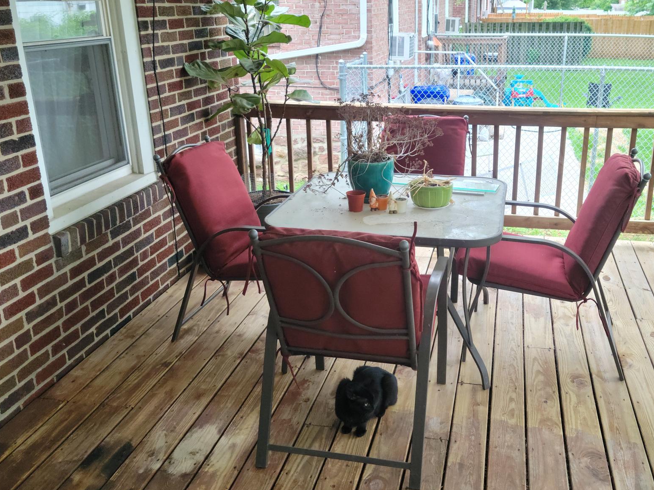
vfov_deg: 38.6
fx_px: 699
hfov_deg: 49.8
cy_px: 230
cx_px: 392
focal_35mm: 37
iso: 320
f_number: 2
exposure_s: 1/39
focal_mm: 5.9
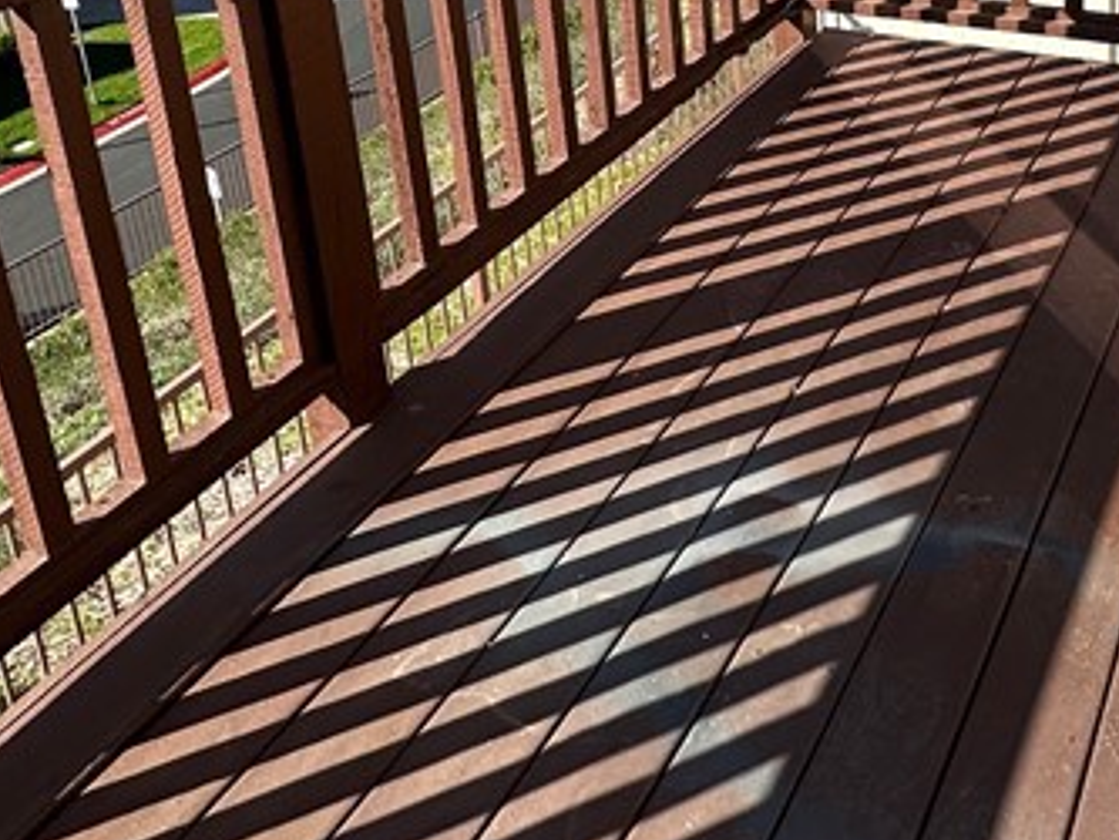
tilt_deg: -17.8
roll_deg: +1.5
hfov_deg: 41.3
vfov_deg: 30.3
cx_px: 951
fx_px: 1391
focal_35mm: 43
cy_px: -74
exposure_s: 1/1366
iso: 50
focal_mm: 2.22
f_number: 2.2
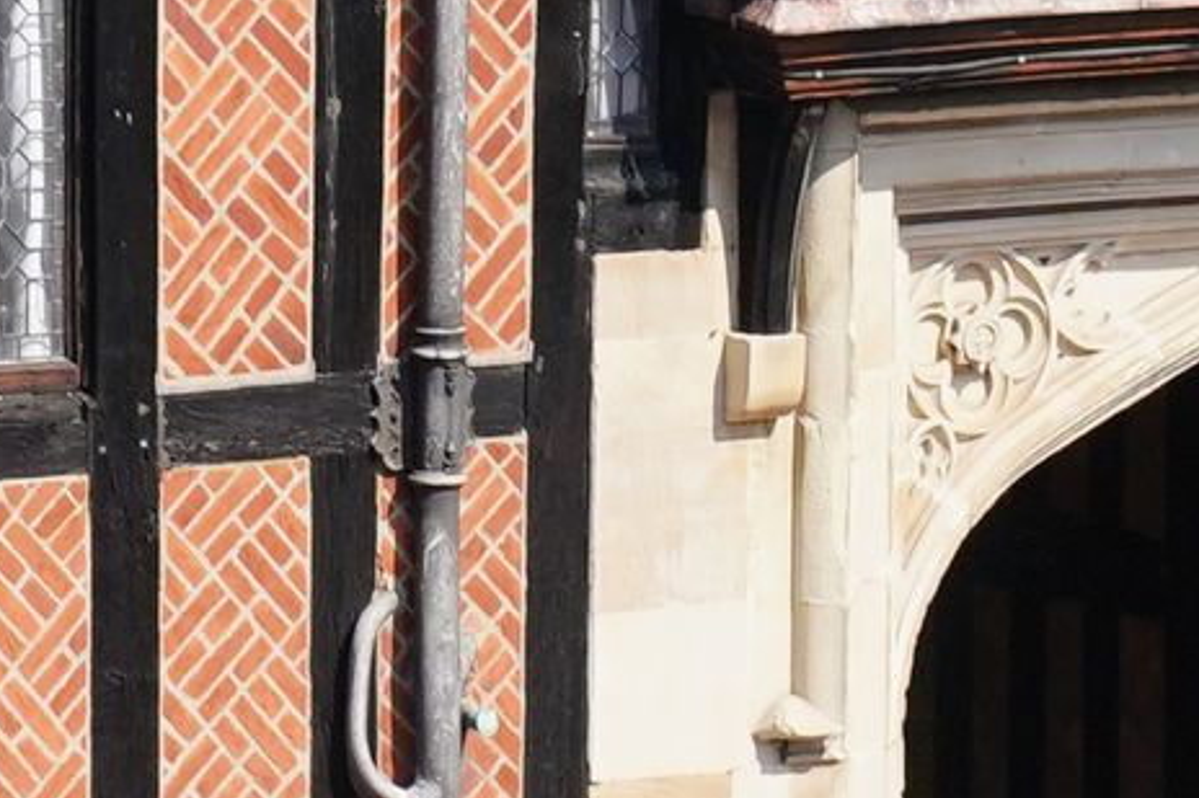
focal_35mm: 453
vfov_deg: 3.0
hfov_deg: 4.5
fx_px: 15081
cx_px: 183
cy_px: 2158
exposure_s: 1/1250
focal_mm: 60
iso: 640
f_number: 8
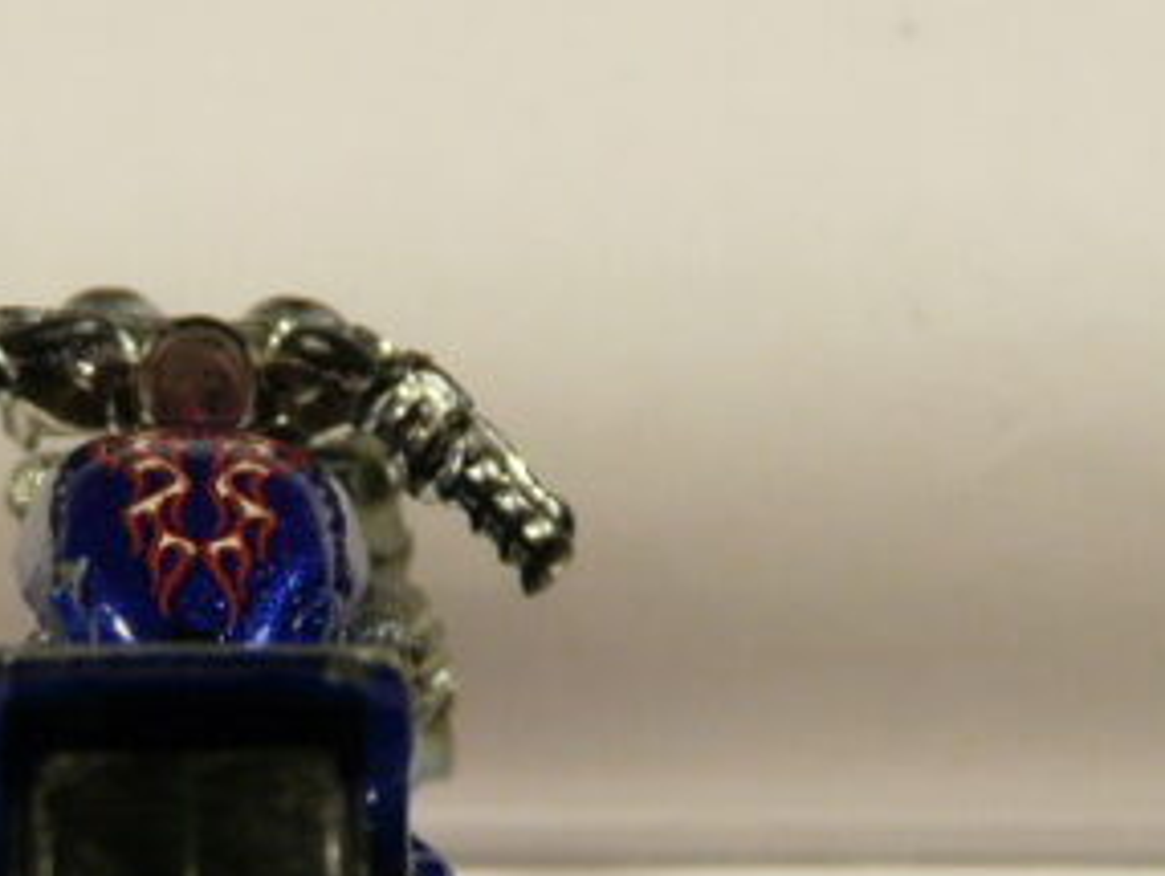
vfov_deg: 9.8
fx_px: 5086
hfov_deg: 13.0
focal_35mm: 151
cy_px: 672
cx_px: 220
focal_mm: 7.4
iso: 100
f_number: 3.2
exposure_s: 1/60
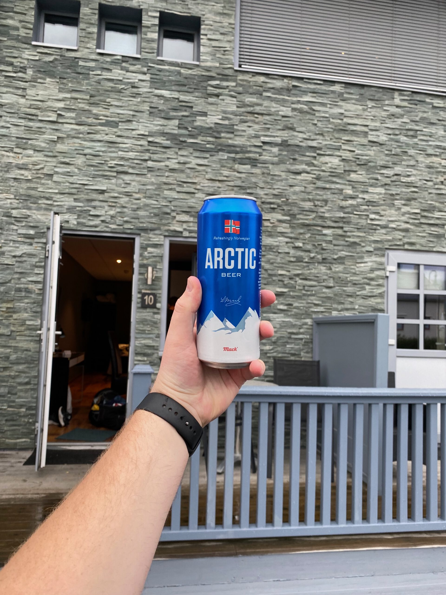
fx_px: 447
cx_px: 223
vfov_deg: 67.3
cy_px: 298
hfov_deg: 53.1
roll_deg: -3.0
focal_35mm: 26
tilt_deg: +4.2
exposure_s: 1/121
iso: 125
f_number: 1.8
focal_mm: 4.25
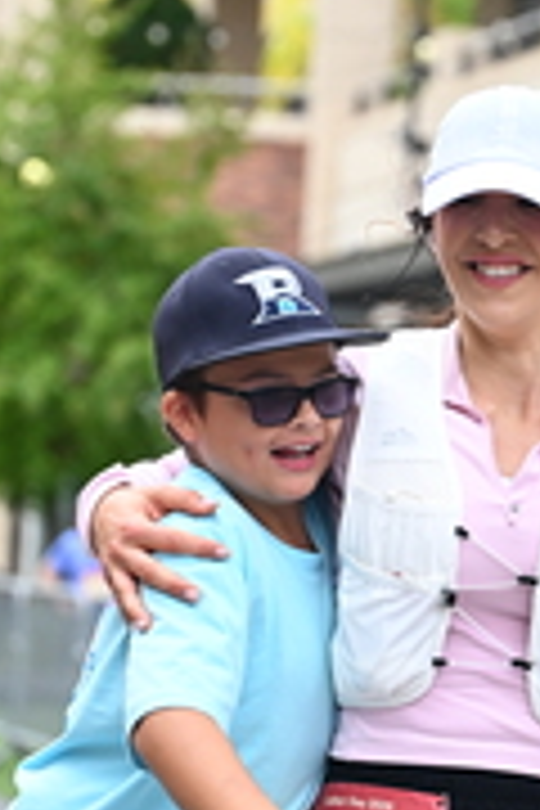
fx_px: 4815
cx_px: 241
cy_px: 414
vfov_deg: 9.6
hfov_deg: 6.4
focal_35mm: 214
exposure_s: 1/2000
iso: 640
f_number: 2.8
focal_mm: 70
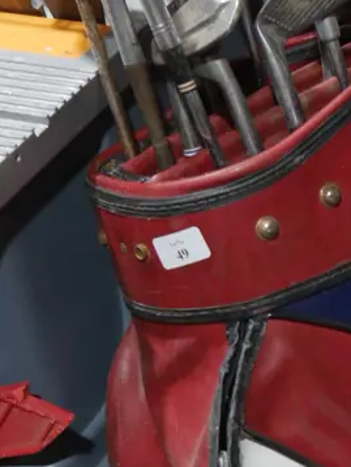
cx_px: 466
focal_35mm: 120
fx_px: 1620
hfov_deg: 12.0
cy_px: 284
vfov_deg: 16.4
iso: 400
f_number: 4.6
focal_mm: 21
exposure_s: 1/60
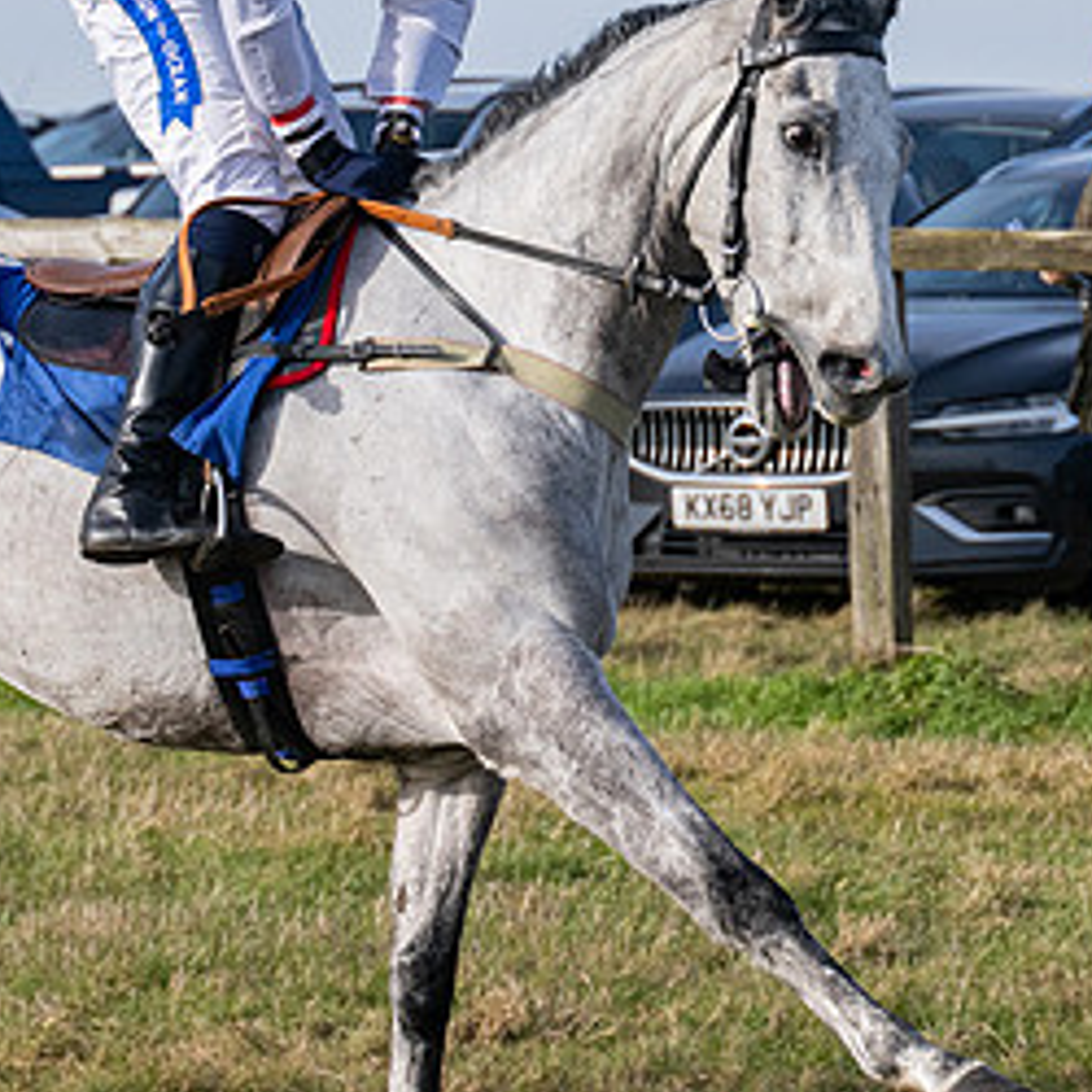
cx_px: 352
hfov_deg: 5.2
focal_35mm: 338
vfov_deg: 5.2
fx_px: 12063
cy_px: 432
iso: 400
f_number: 5
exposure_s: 1/2500
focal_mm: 98
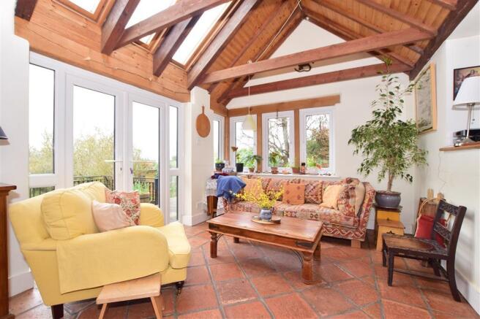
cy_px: 160
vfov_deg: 77.3
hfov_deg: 100.4
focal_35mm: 15
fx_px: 200
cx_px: 240
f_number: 9
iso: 500
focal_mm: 10
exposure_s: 1/60
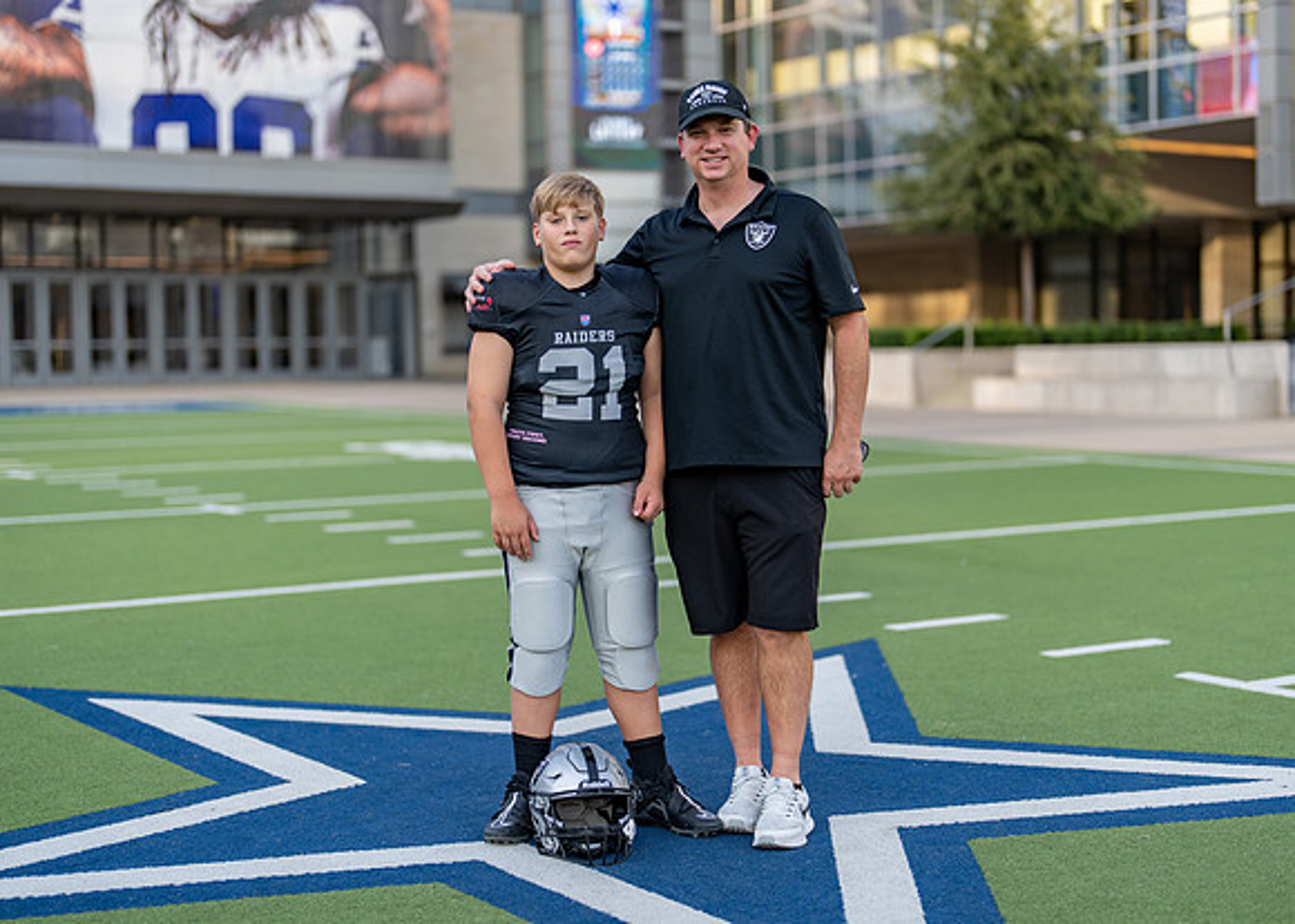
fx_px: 2125
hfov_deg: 33.9
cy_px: 451
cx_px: 697
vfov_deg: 24.5
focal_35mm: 58
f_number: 1.2
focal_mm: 50
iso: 100
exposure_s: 1/1600
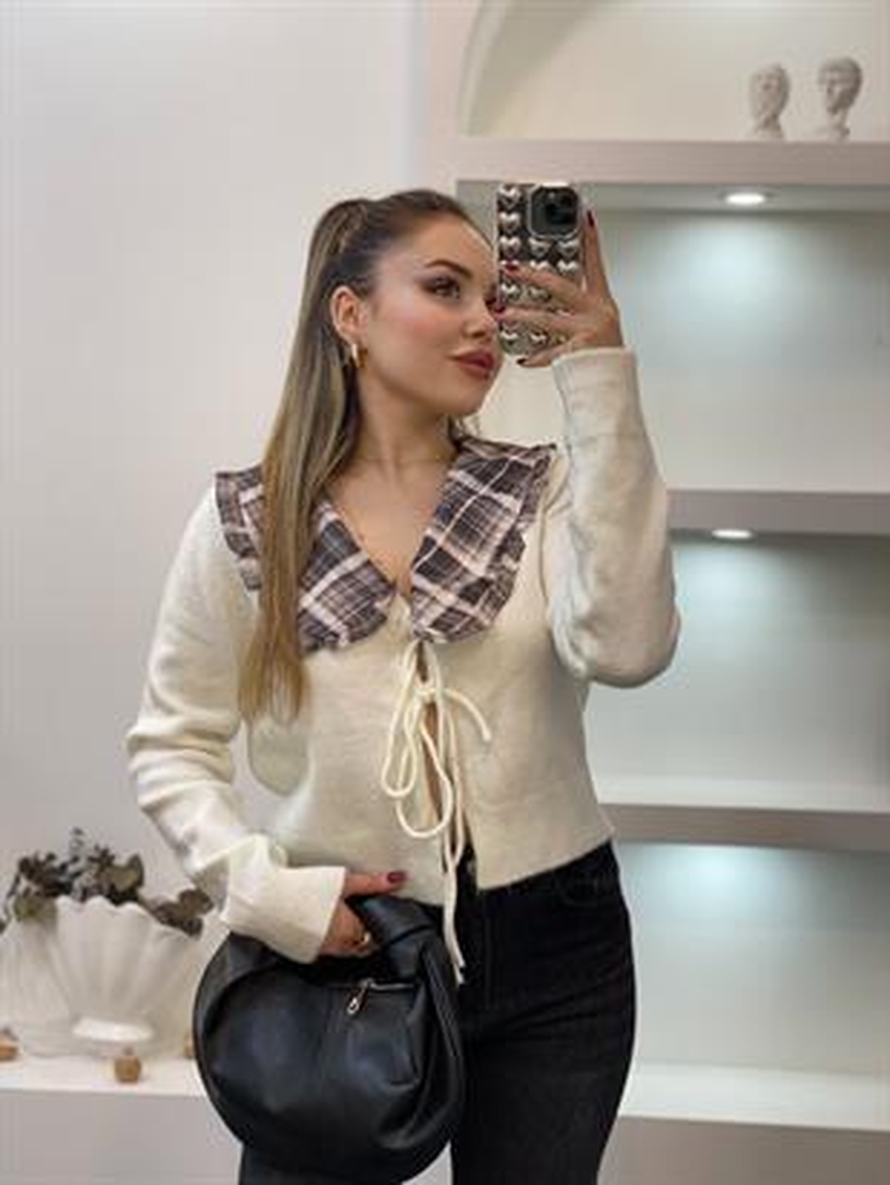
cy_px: 592
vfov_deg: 36.8
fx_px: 1782
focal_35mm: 52
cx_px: 445
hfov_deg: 28.0
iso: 80
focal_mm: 6
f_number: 2
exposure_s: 1/100
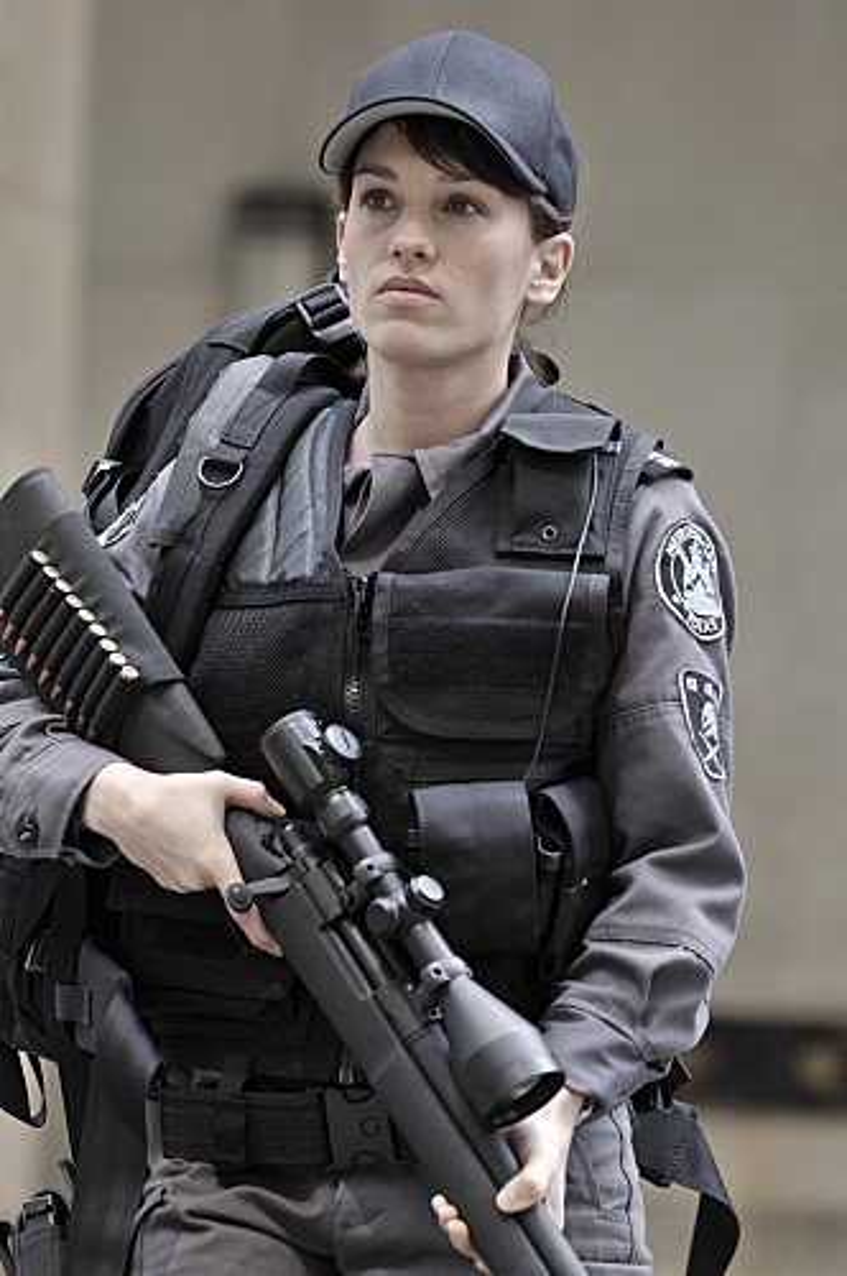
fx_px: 9024
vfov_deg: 8.1
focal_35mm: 255
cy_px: 638
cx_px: 424
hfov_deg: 5.4
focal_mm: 170
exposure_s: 1/125
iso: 200
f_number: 5.6
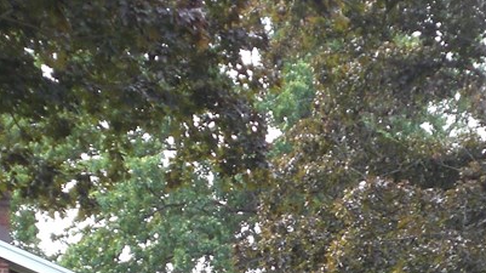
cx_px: 344
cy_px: 405
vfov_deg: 8.3
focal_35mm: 142
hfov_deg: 15.1
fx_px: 1829
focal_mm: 8.44
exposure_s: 1/200
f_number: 3.6
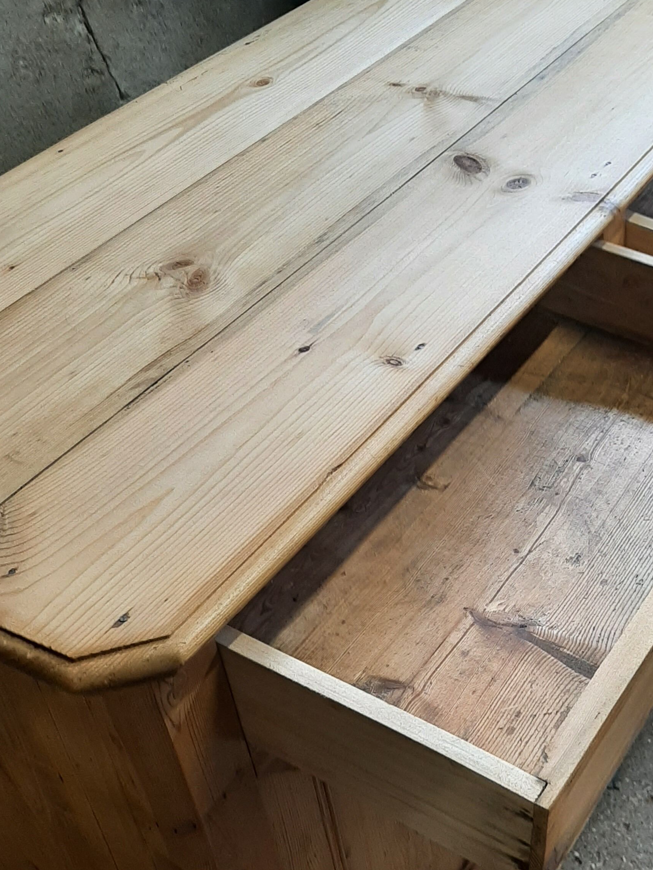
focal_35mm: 46
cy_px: 570
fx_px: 1157
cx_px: 491
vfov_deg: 40.8
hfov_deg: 31.0
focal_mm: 3.93
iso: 80
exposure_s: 1/50
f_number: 1.7
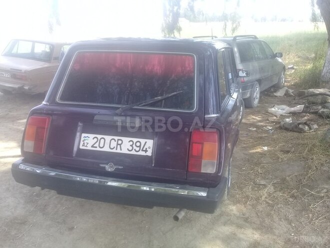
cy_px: 124
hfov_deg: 58.4
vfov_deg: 45.4
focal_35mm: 31
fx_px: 296
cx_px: 165
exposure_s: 1/161
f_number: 2.2
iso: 50
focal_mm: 3.3
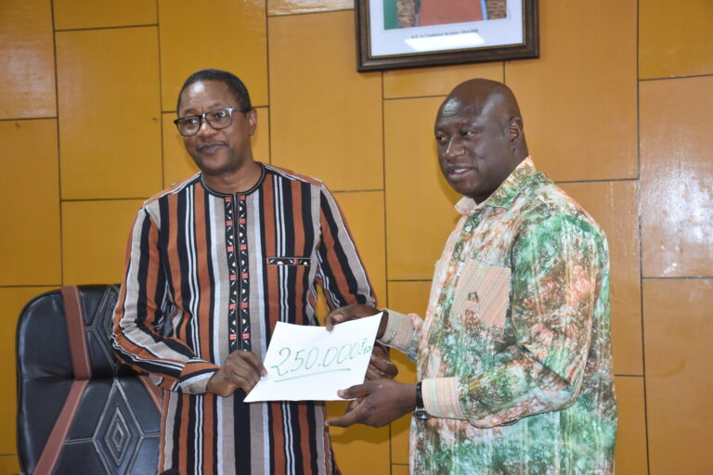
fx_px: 1129
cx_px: 356
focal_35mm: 57
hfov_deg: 35.1
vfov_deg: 23.8
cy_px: 238
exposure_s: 1/60
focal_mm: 38
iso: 1000
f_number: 4.2
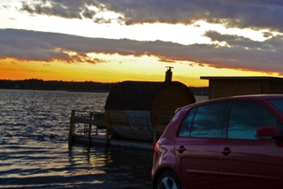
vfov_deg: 17.5
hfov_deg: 24.8
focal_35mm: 78
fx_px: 614
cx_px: 279
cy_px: 60
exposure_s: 1/15
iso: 560
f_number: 4.2
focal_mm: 26
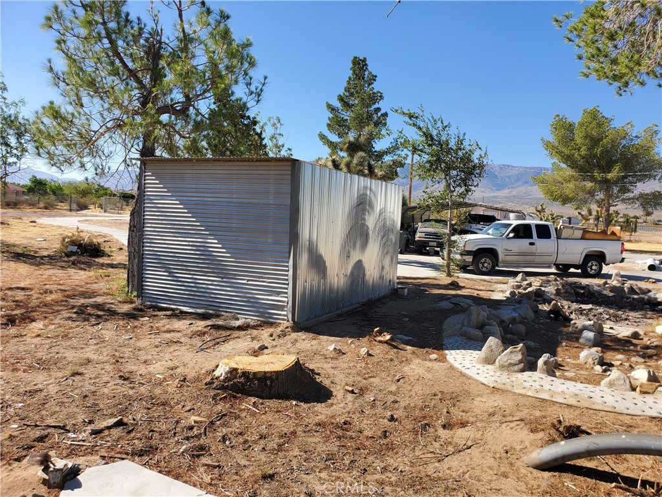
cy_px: 248
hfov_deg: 67.3
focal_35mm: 26
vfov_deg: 53.1
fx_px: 497
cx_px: 331
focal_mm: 4.3
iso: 50
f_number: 2.4
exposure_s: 1/1206
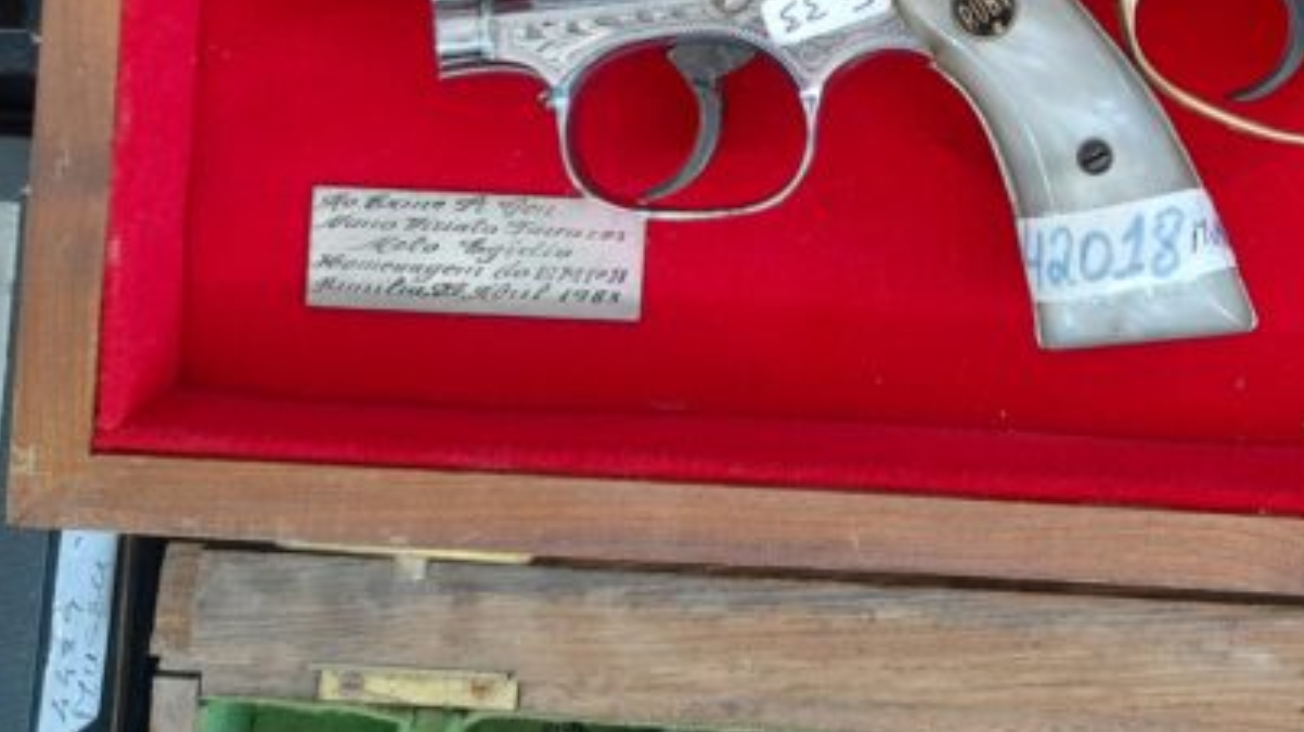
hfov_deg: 39.3
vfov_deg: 21.7
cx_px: 1011
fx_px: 1762
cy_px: -158
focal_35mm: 51
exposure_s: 1/50
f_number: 2
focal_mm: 4.6
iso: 64
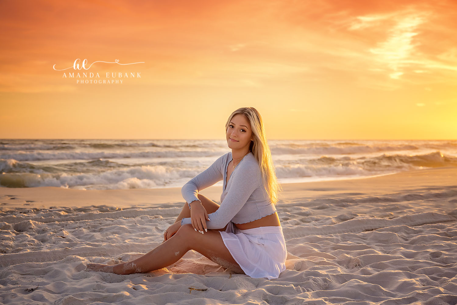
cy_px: 152
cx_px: 228
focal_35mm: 43
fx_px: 546
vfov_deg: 31.2
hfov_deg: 45.4
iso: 640
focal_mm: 43
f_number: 4.5
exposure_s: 1/2000
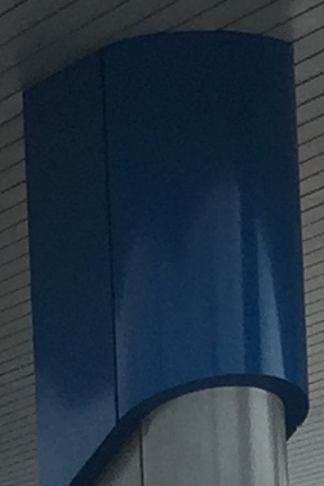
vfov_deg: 7.8
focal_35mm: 261
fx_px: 3526
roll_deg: +1.4
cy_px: 588
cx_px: 516
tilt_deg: +5.5
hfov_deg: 5.2
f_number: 2.2
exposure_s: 1/1883
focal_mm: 4.15
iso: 32
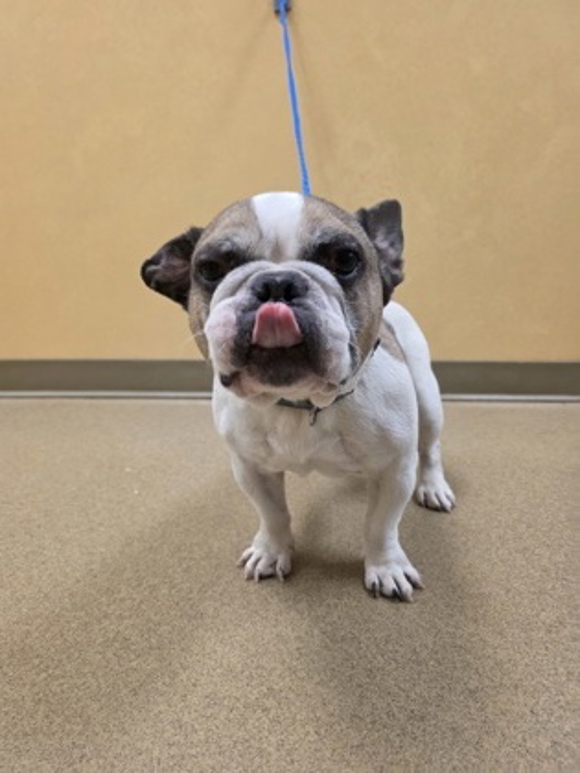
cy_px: 386
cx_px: 290
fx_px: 514
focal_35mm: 23
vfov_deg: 73.9
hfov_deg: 58.9
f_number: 1.7
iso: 640
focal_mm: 6.3
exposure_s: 1/120
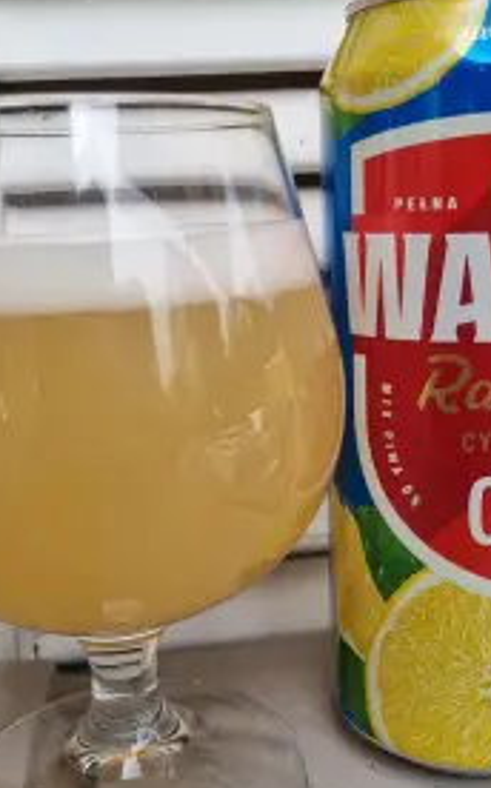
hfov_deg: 31.9
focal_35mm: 40
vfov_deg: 49.2
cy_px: 345
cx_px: 268
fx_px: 858
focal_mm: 5.4
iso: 50
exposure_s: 1/487
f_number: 1.8
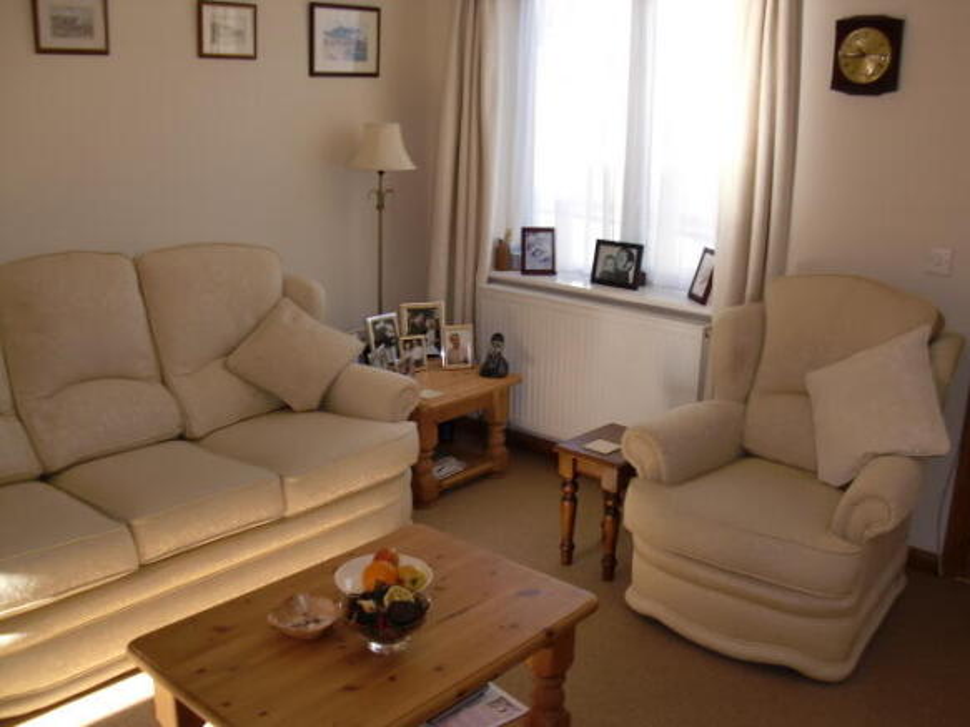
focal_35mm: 36
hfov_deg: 51.4
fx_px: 1009
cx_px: 485
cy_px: 364
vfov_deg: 39.6
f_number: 2.8
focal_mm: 6.3
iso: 64
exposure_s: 1/60
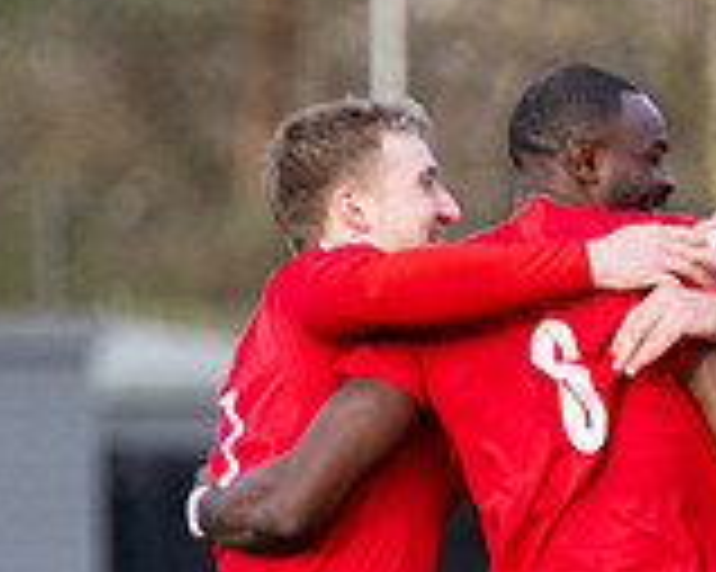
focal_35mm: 1308
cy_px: 688
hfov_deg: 1.5
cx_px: 1360
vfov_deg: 1.2
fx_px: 27701
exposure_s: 1/1000
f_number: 4
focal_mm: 230
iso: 400
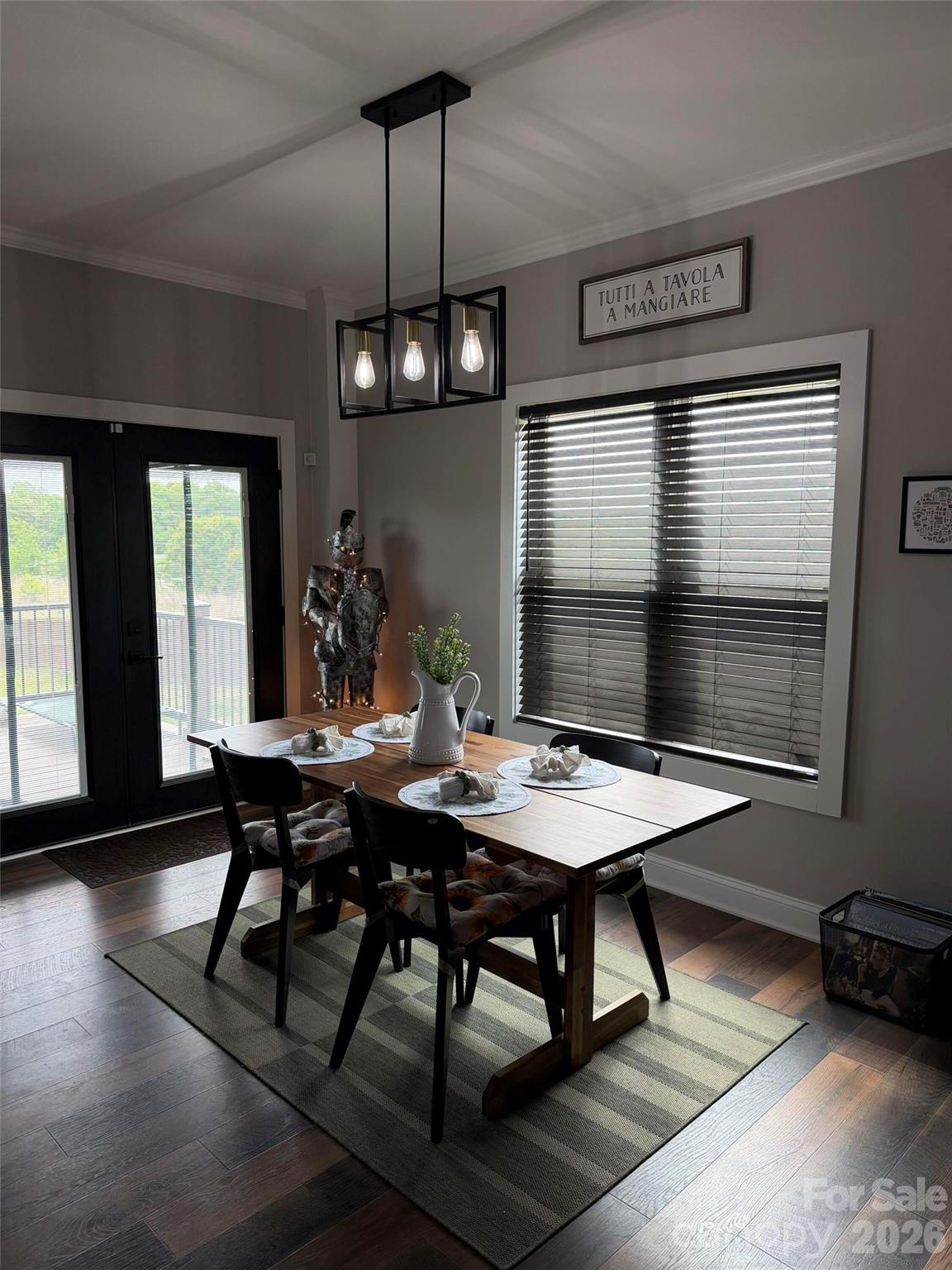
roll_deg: +0.0
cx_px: 476
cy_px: 635
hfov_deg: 56.8
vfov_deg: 71.6
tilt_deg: -7.1
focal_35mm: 24
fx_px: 880
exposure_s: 1/225
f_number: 1.78
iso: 200
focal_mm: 6.76
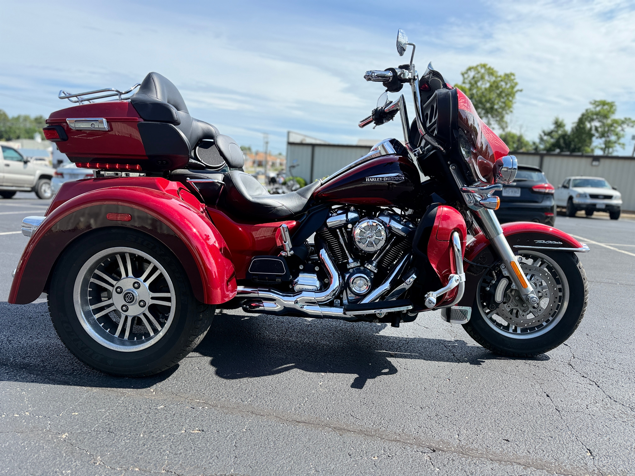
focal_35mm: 24
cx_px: 318
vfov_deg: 56.8
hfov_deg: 71.6
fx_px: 440
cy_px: 238
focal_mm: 6.76
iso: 100
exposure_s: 1/2907
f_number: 1.78
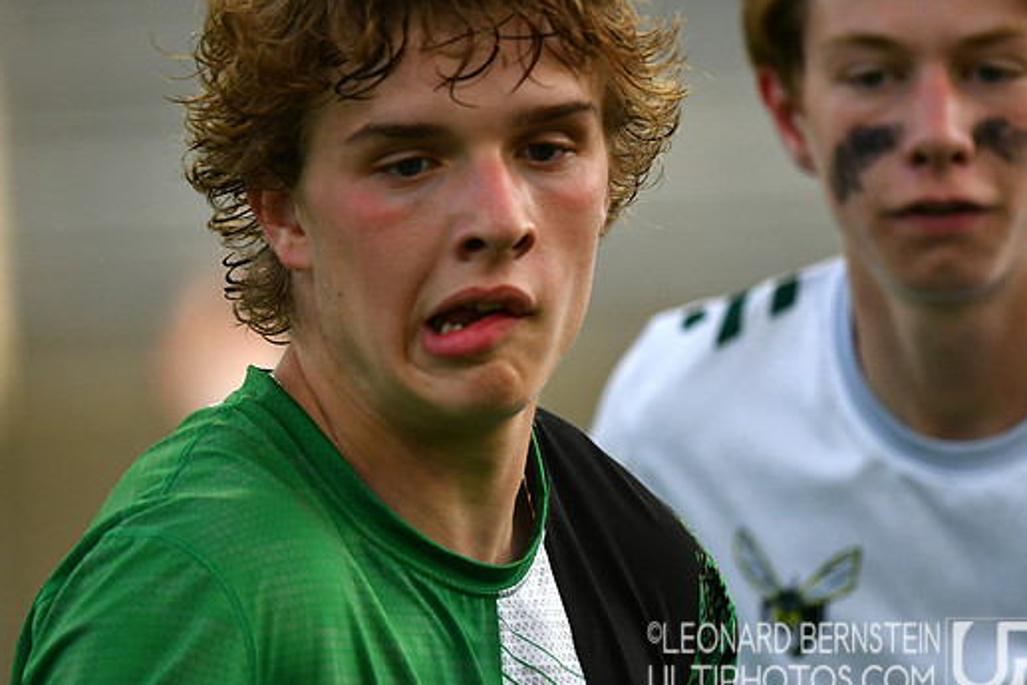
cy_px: 335
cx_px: 516
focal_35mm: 505
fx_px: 14410
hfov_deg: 4.1
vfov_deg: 2.7
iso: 800
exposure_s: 1/3200
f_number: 4
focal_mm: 300
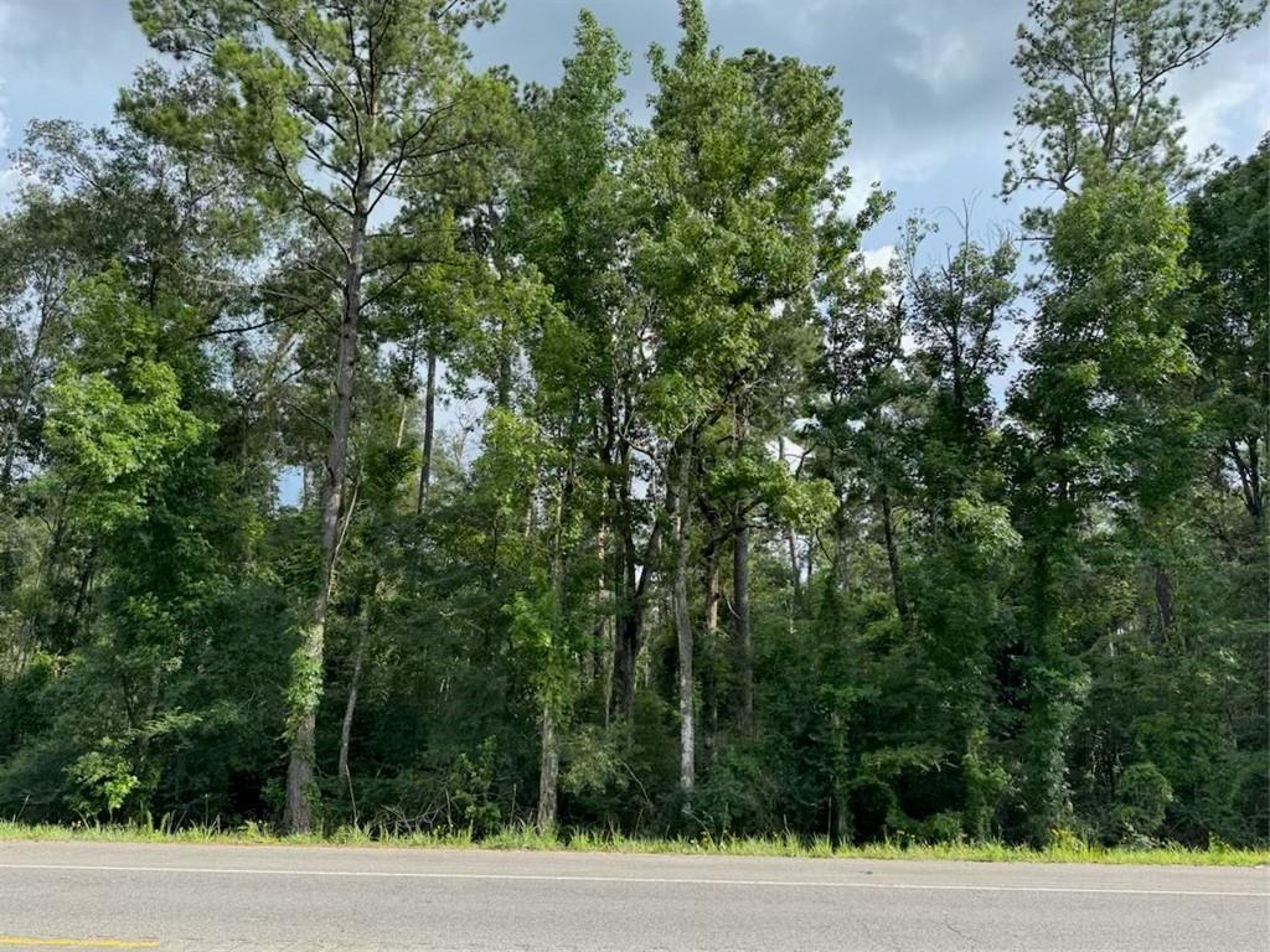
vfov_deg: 56.8
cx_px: 635
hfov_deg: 71.6
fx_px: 881
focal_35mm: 24
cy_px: 476
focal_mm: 6.76
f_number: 1.78
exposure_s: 1/1238
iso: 80
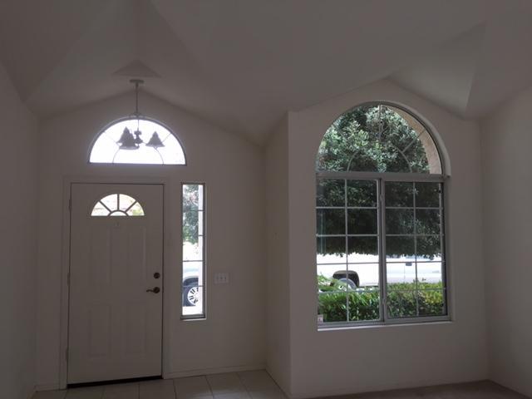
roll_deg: +0.0
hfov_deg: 61.7
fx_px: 446
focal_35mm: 29
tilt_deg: +2.9
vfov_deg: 48.2
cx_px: 266
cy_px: 200
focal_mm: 4.15
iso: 32
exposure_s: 1/40
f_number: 2.2
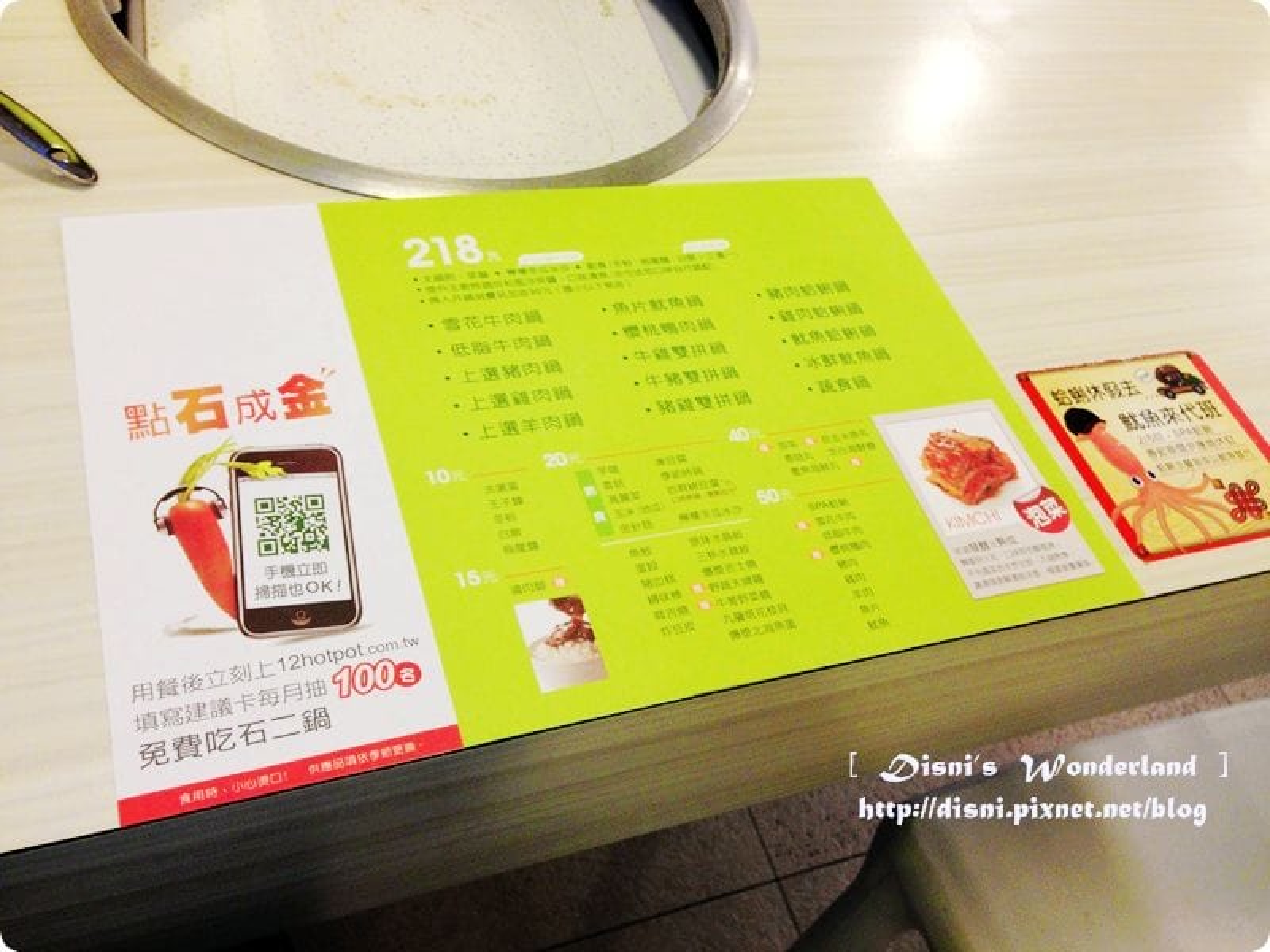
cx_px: 635
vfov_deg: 42.9
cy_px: 476
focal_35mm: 33
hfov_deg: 55.4
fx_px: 1211
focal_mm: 4.12
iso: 80
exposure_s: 1/20
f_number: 2.4
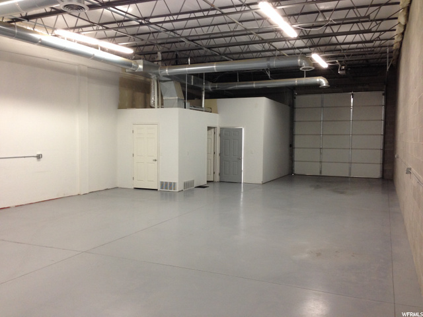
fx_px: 403
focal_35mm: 33
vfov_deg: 42.9
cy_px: 158
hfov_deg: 55.4
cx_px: 212
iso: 125
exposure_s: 1/20
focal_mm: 4.12
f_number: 2.4
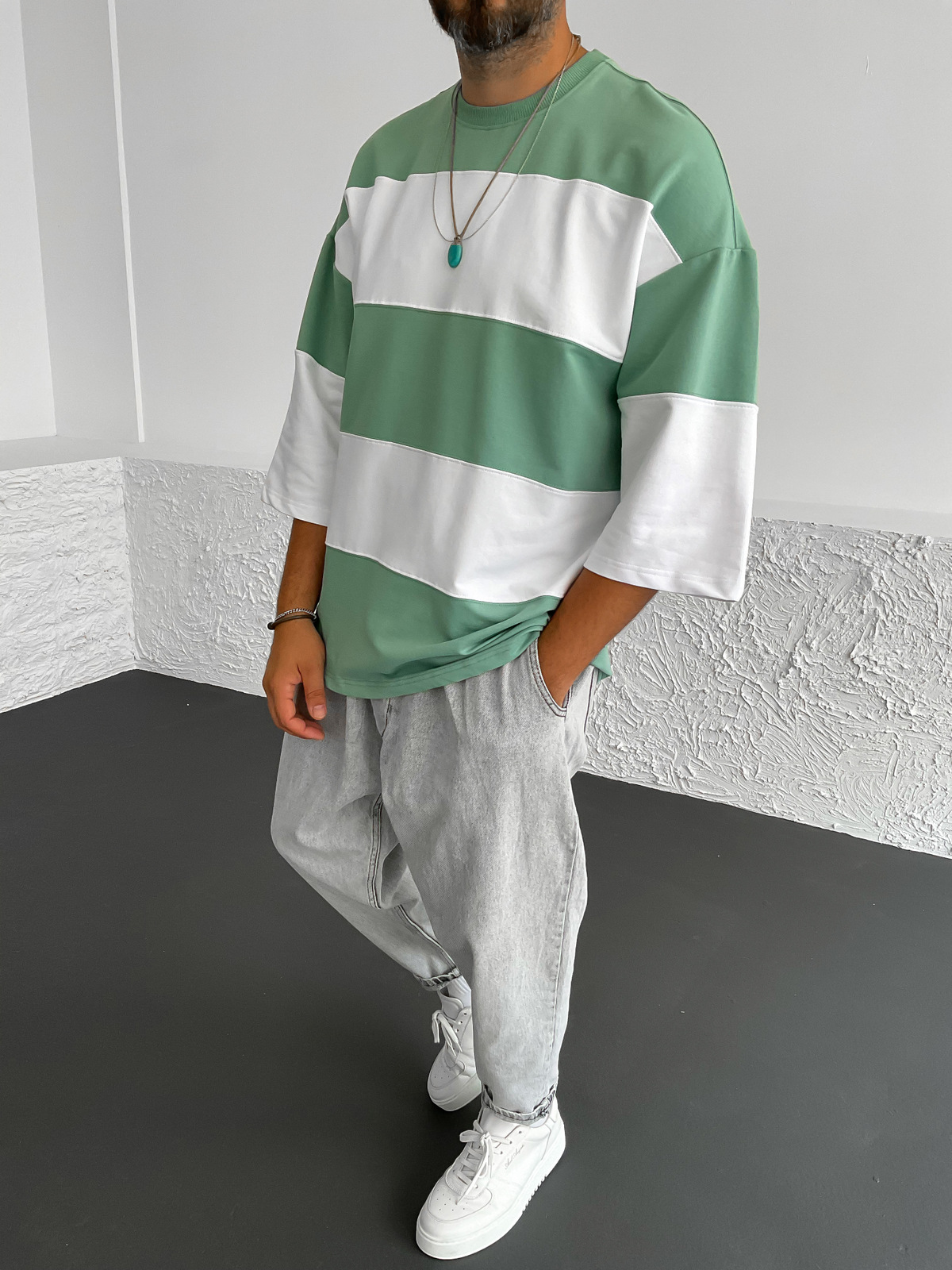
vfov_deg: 61.7
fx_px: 1063
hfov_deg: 48.2
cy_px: 635
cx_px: 476
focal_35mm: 29
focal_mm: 3
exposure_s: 1/120
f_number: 1.8
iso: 50
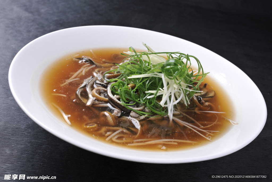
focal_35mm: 50
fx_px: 378
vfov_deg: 27.0
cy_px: 91
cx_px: 136
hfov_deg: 39.6
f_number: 14
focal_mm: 50
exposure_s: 1/160
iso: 100
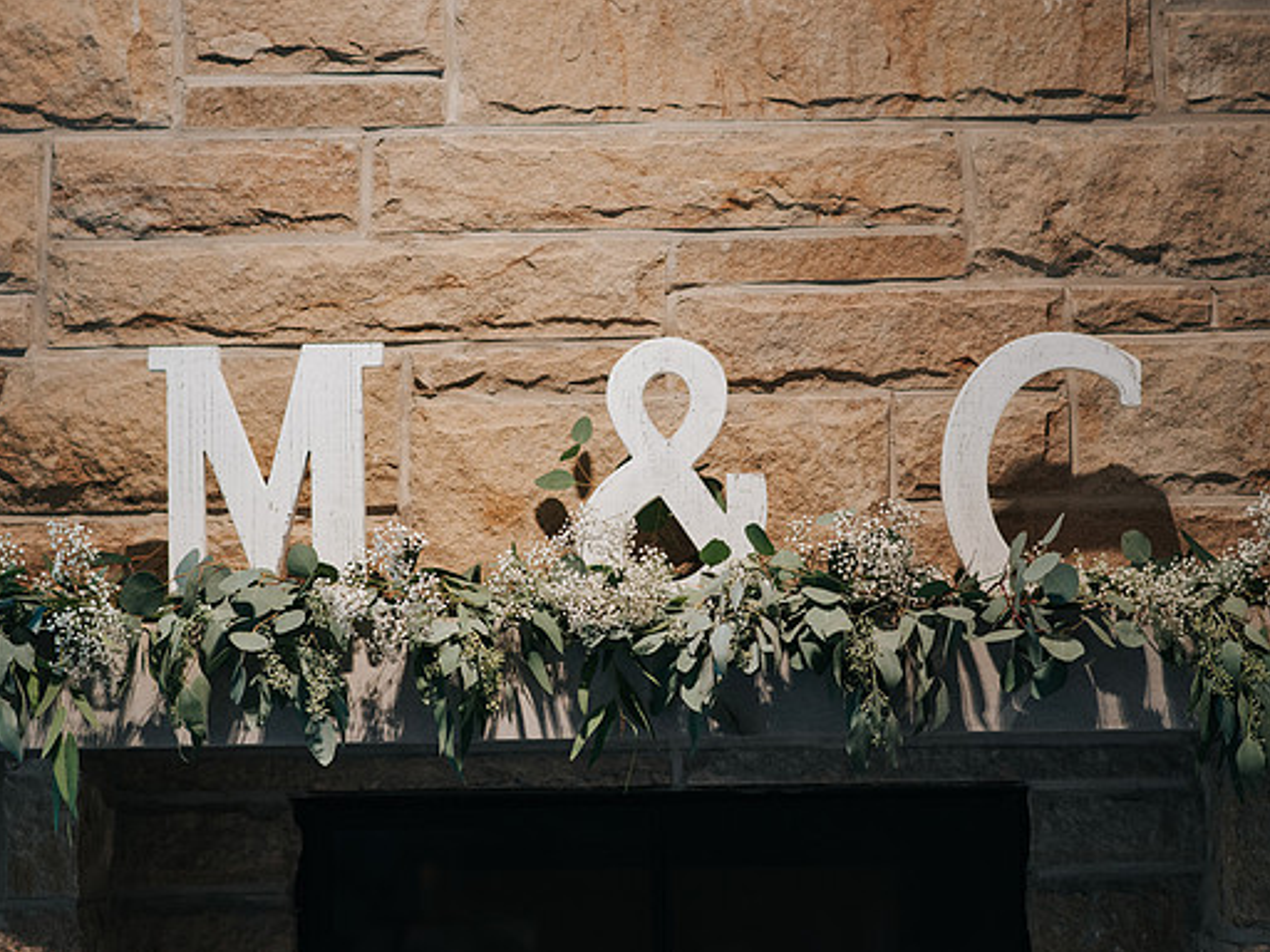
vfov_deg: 10.7
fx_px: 5100
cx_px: 647
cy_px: 477
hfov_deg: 14.2
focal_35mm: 139
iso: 400
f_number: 3.2
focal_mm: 85
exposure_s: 1/200
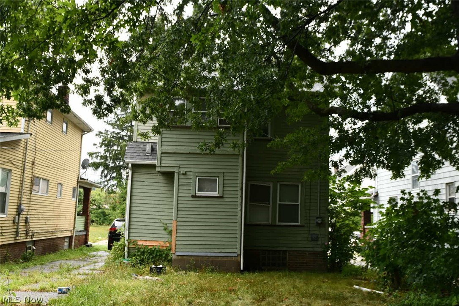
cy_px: 153
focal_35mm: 36
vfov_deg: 36.9
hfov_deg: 53.1
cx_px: 230
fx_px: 459
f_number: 5.6
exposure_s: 1/250
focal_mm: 24
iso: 220
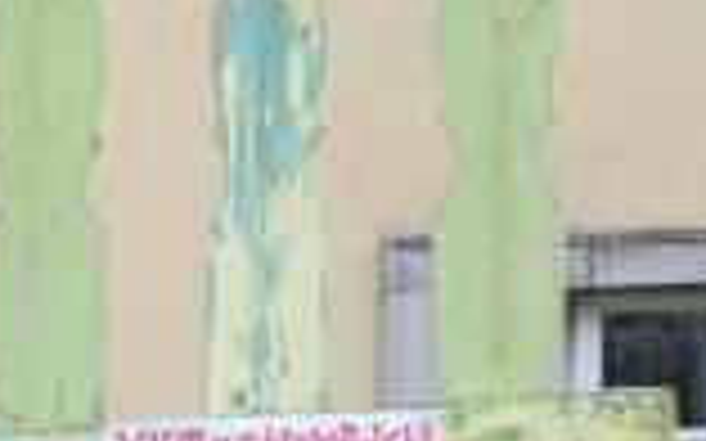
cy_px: 1483
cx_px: -328
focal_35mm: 293
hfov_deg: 7.1
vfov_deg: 4.3
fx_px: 5636
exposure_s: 1/160
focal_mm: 45
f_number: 6.3
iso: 800
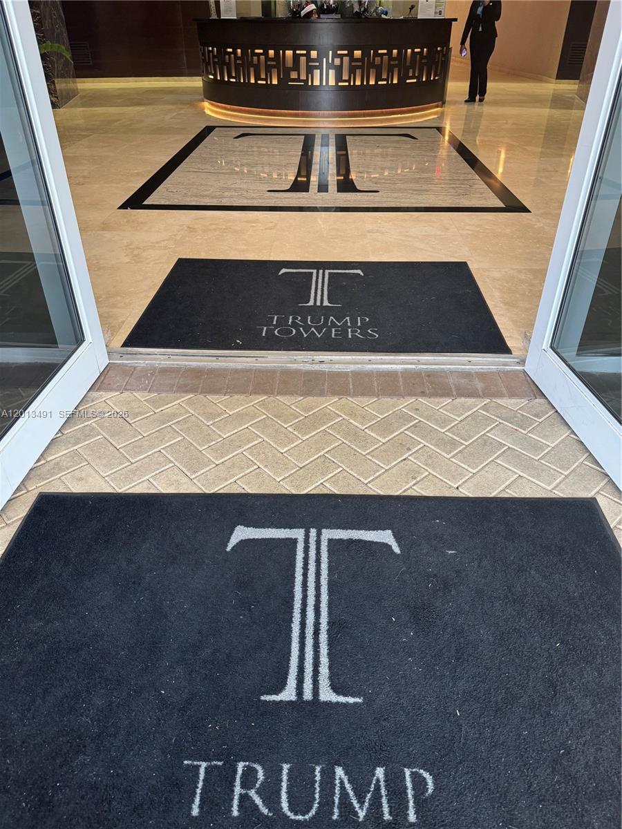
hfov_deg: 56.8
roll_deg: +0.6
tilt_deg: -33.7
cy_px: 414
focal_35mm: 24
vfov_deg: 71.6
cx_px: 311
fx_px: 575
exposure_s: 1/60
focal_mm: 6.76
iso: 250
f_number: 1.78
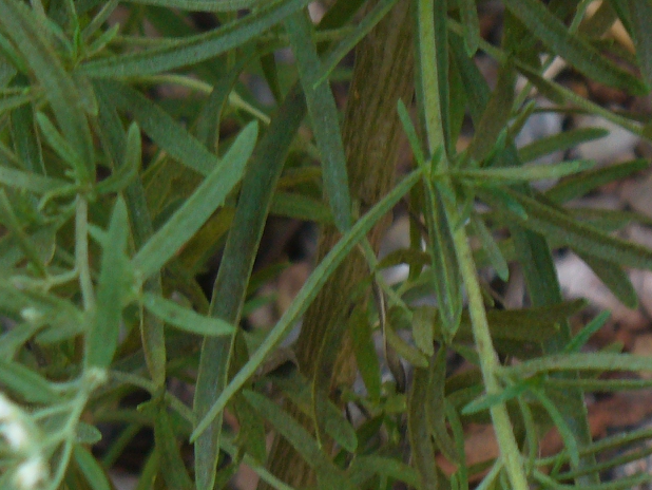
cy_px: 190
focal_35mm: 222
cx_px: 258
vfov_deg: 6.7
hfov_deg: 8.9
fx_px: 4183
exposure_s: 1/60
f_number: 3.5
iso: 100
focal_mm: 16.1
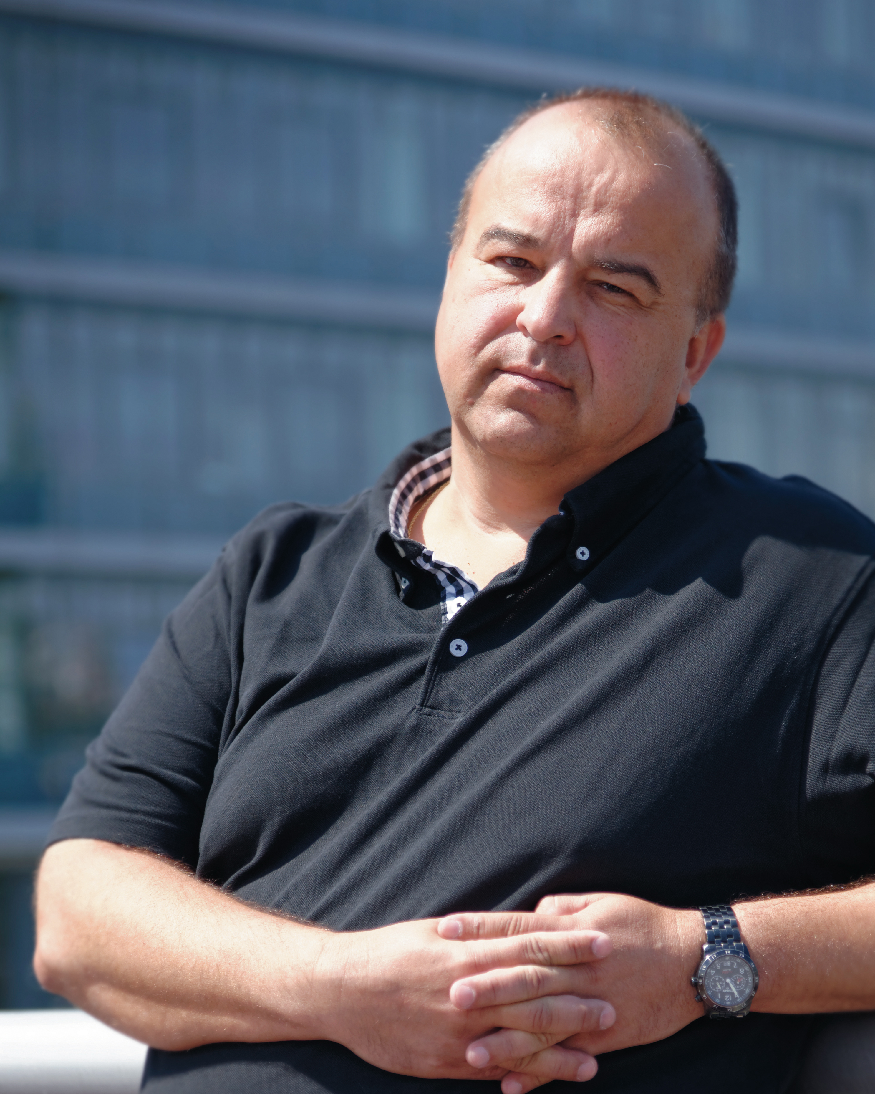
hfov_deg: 10.4
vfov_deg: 12.9
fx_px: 4823
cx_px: 551
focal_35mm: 149
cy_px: 831
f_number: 4
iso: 200
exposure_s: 1/1000
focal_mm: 98
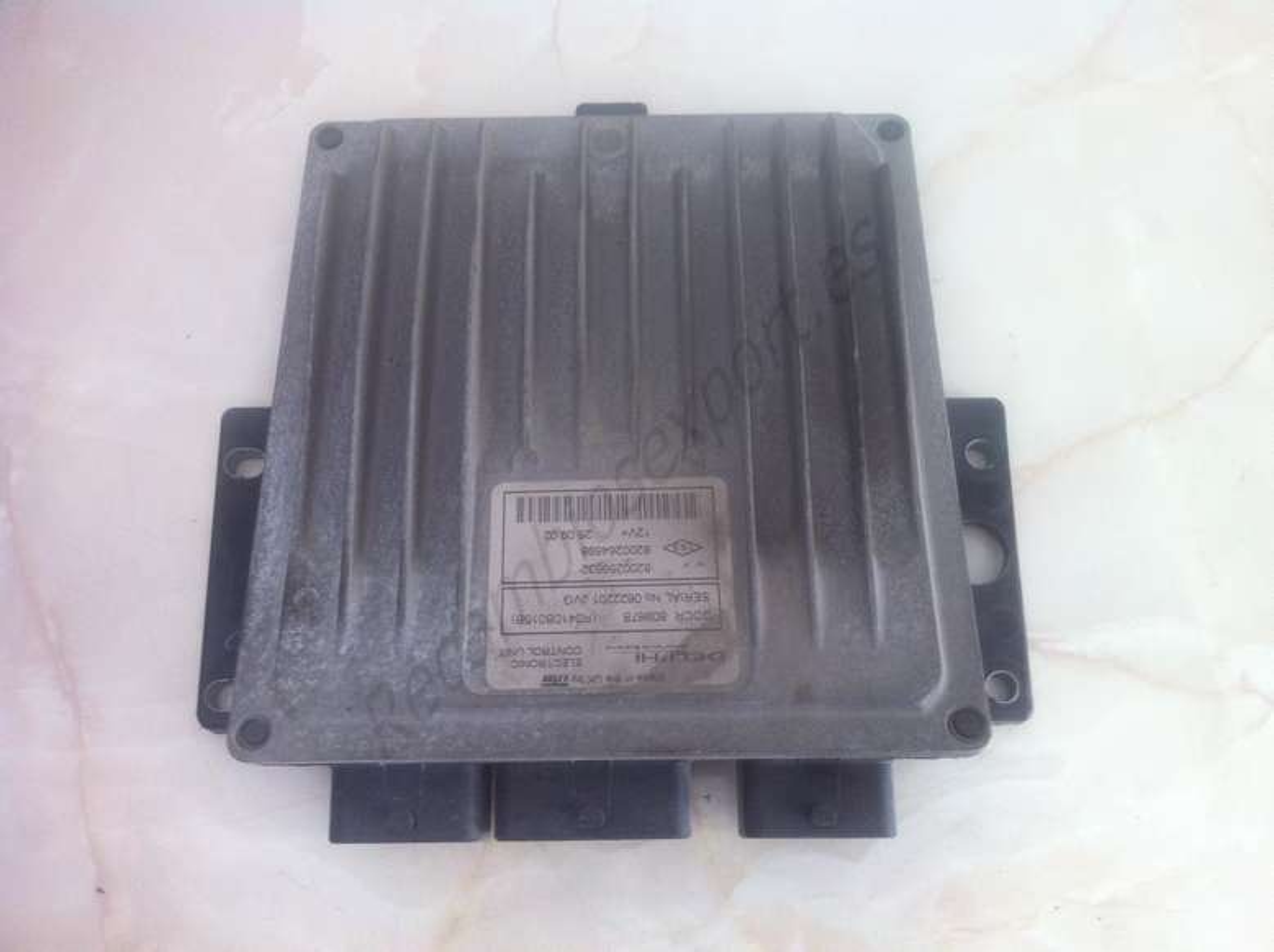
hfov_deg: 52.7
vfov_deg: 40.6
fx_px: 1286
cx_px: 637
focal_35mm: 35
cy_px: 476
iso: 80
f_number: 2.8
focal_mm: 3.85
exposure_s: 1/40
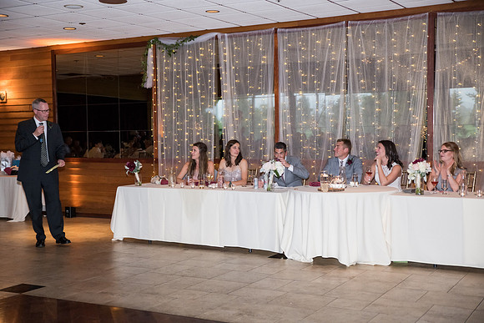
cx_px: 242
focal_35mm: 50
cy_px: 162
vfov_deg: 27.0
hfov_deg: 39.6
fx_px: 672
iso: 800
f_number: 3.5
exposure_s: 1/320
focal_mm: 50
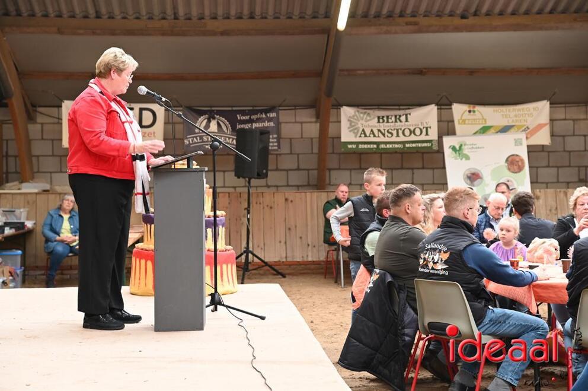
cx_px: 294
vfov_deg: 20.9
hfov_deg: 31.0
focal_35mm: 65
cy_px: 196
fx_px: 1060
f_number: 4
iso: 1100
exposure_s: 1/60
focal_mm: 65
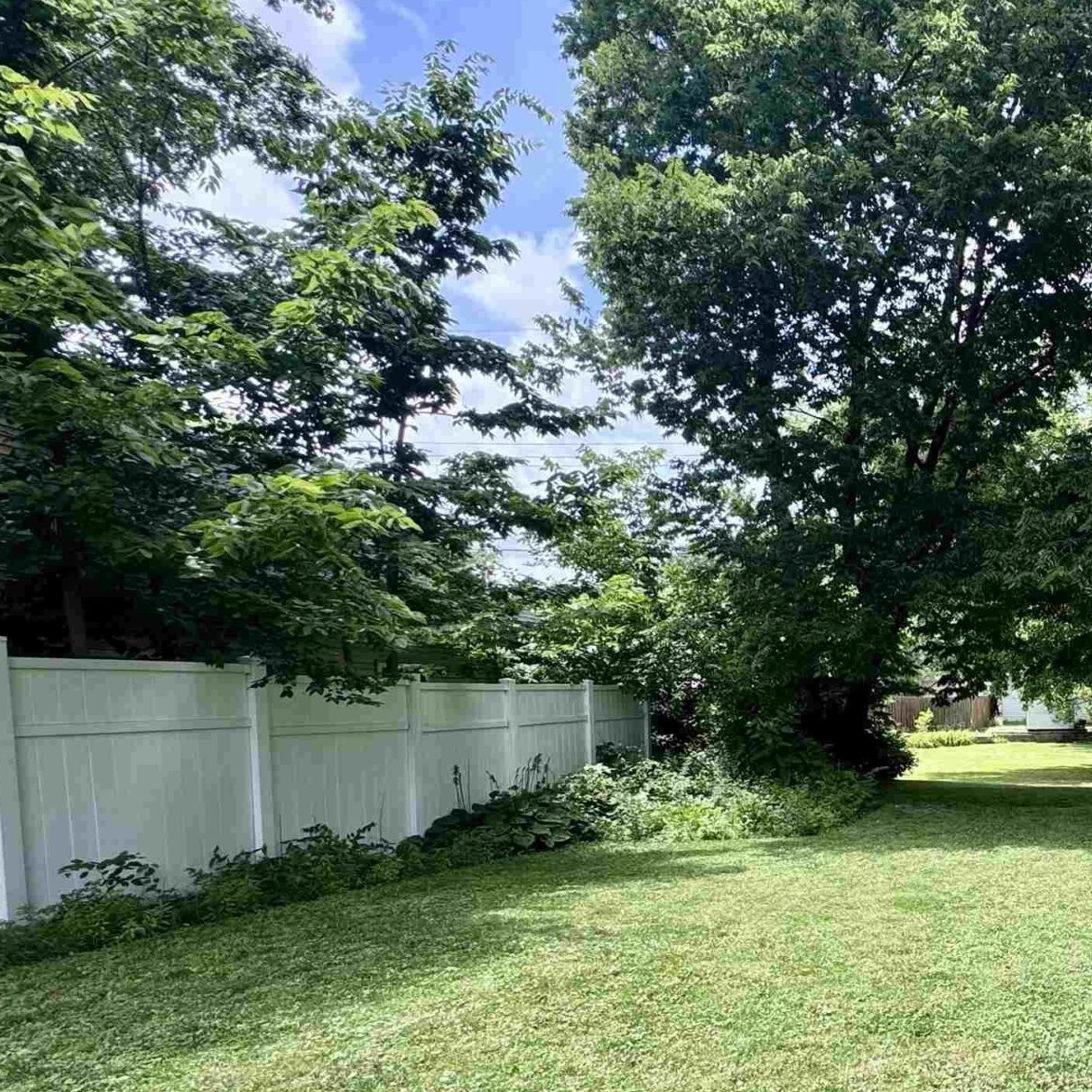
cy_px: 752
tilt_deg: -3.6
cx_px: 1105
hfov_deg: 48.1
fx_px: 964
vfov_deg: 57.4
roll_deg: +0.3
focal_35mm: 27
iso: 40
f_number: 2.2
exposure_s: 1/373
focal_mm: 2.22
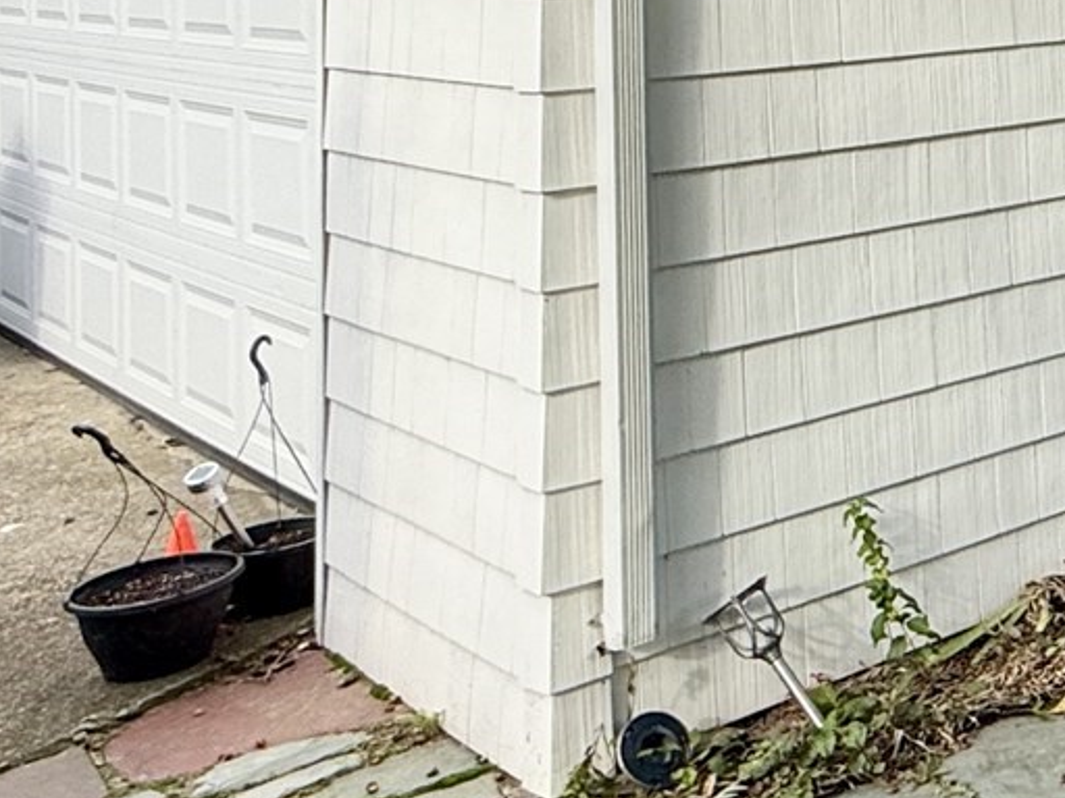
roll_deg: +2.2
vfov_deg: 24.0
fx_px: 1723
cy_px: -133
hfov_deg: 25.9
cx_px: 1579
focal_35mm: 56
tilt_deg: +0.5
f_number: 2.2
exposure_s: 1/789
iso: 50
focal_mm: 2.22
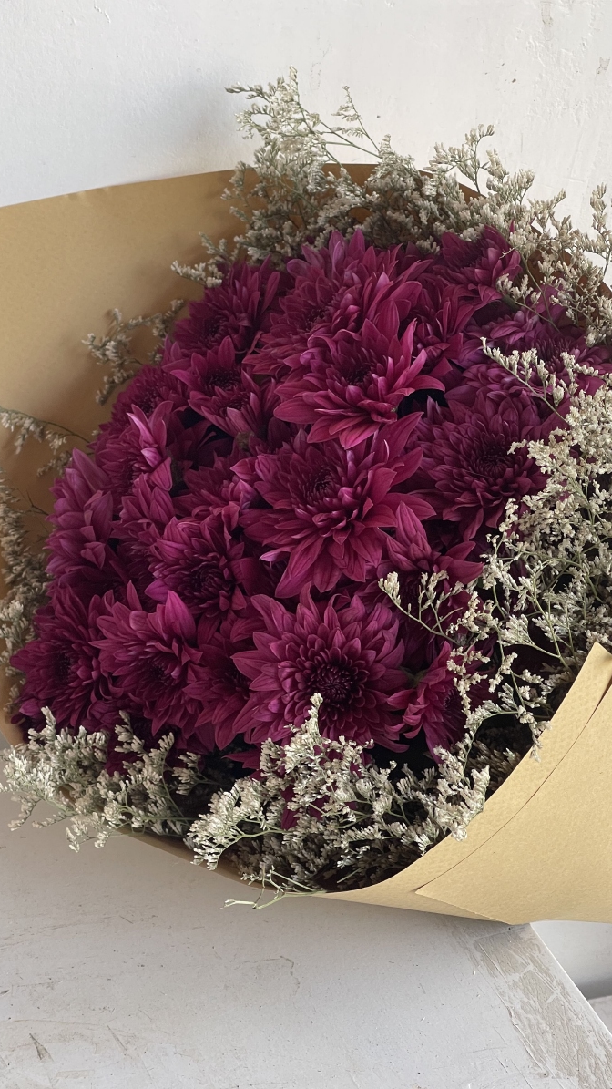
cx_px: 276
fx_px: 2020
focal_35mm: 70
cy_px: 546
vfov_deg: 30.2
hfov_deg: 17.2
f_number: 2.2
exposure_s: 1/99
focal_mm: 7.5
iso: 80
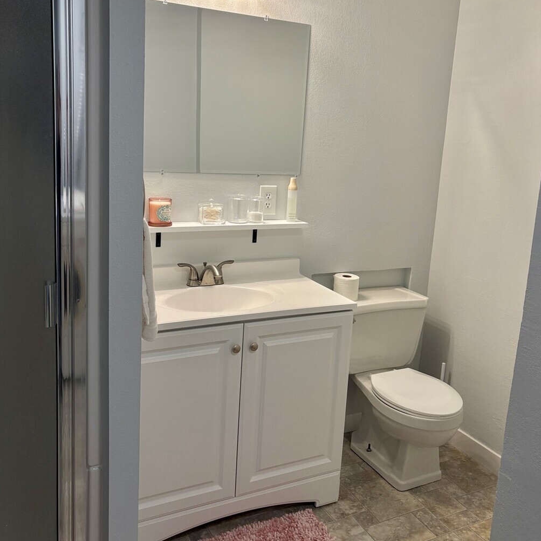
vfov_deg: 49.7
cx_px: 282
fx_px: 583
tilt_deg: -10.4
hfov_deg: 49.7
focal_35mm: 33
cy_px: 243
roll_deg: -3.7
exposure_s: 1/120
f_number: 1.6
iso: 64
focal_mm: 5.96
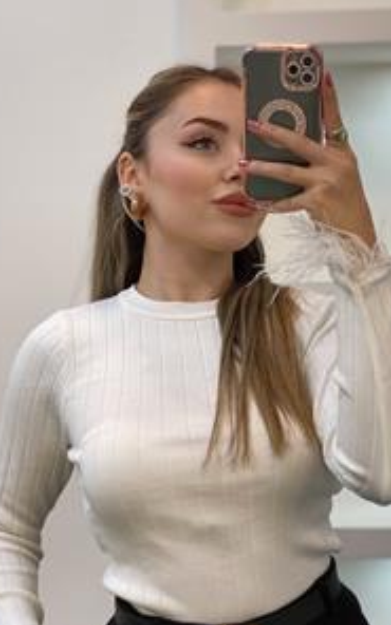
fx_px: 1313
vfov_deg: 26.8
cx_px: 194
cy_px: 352
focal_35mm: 77
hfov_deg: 16.9
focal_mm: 6
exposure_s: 1/100
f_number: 2
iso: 64
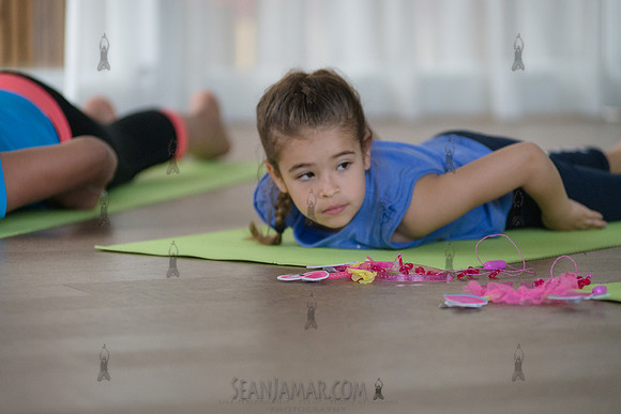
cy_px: 207
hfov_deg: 10.3
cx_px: 310
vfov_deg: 6.9
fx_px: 3451
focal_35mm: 200
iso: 2000
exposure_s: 1/800
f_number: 2.8
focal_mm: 200
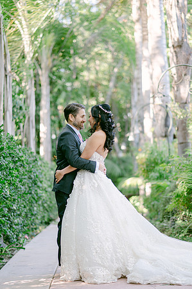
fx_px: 682
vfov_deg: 23.9
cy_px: 144
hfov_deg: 16.0
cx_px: 96
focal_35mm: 85
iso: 125
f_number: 2
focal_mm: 85
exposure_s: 1/125
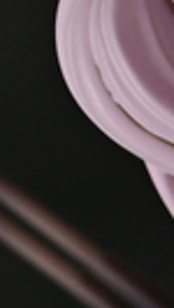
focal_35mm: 849
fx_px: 6951
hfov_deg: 1.4
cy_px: 530
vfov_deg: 2.5
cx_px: 1107
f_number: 5.6
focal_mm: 60
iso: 100
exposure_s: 2
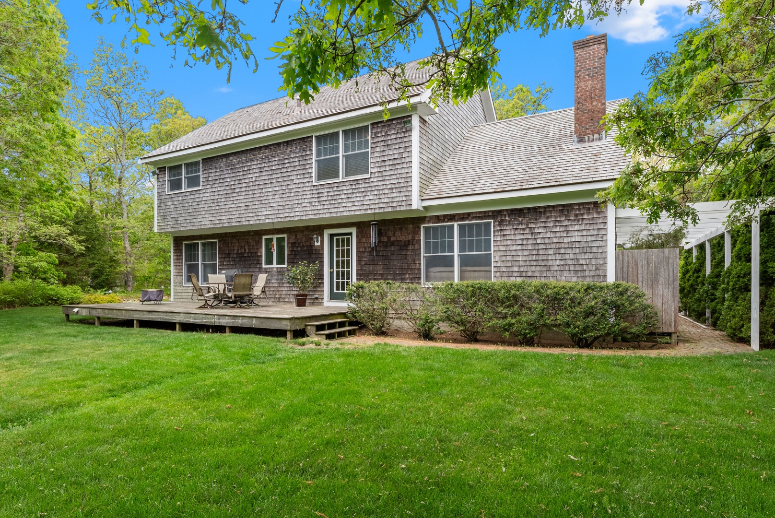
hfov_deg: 87.5
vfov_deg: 65.2
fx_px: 405
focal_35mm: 19
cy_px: 259
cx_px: 388
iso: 125
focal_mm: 18.8
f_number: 8
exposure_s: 1/60
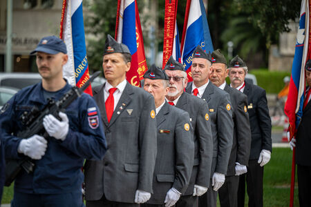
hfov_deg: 15.1
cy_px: 104
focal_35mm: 136
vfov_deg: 10.1
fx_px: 1174
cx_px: 156
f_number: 2.8
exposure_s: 1/400
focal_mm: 135
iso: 72
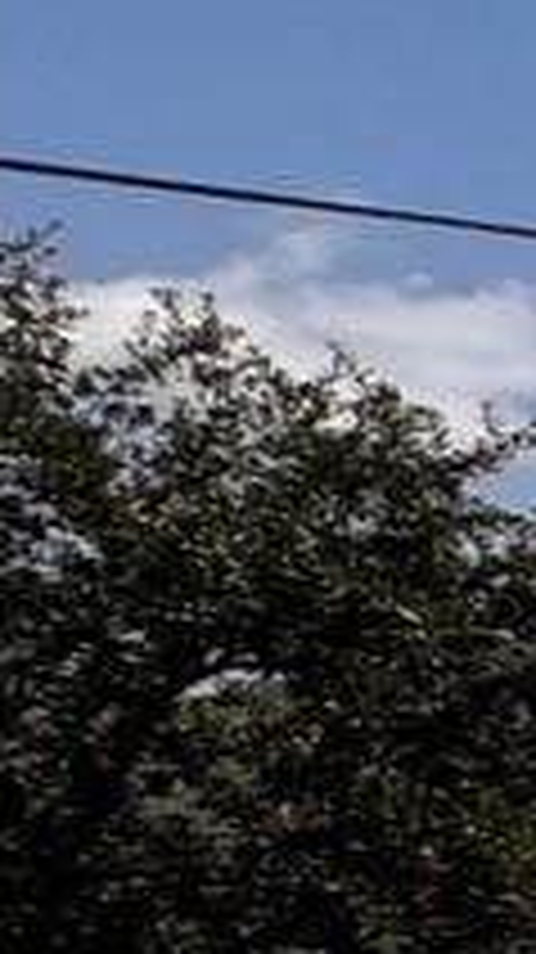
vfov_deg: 17.6
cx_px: 3567
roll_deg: +1.5
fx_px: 2910
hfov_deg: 4.6
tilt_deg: -1.5
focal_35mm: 115
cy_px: 1179
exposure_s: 1/3906
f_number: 2.2
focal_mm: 2.22
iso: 50
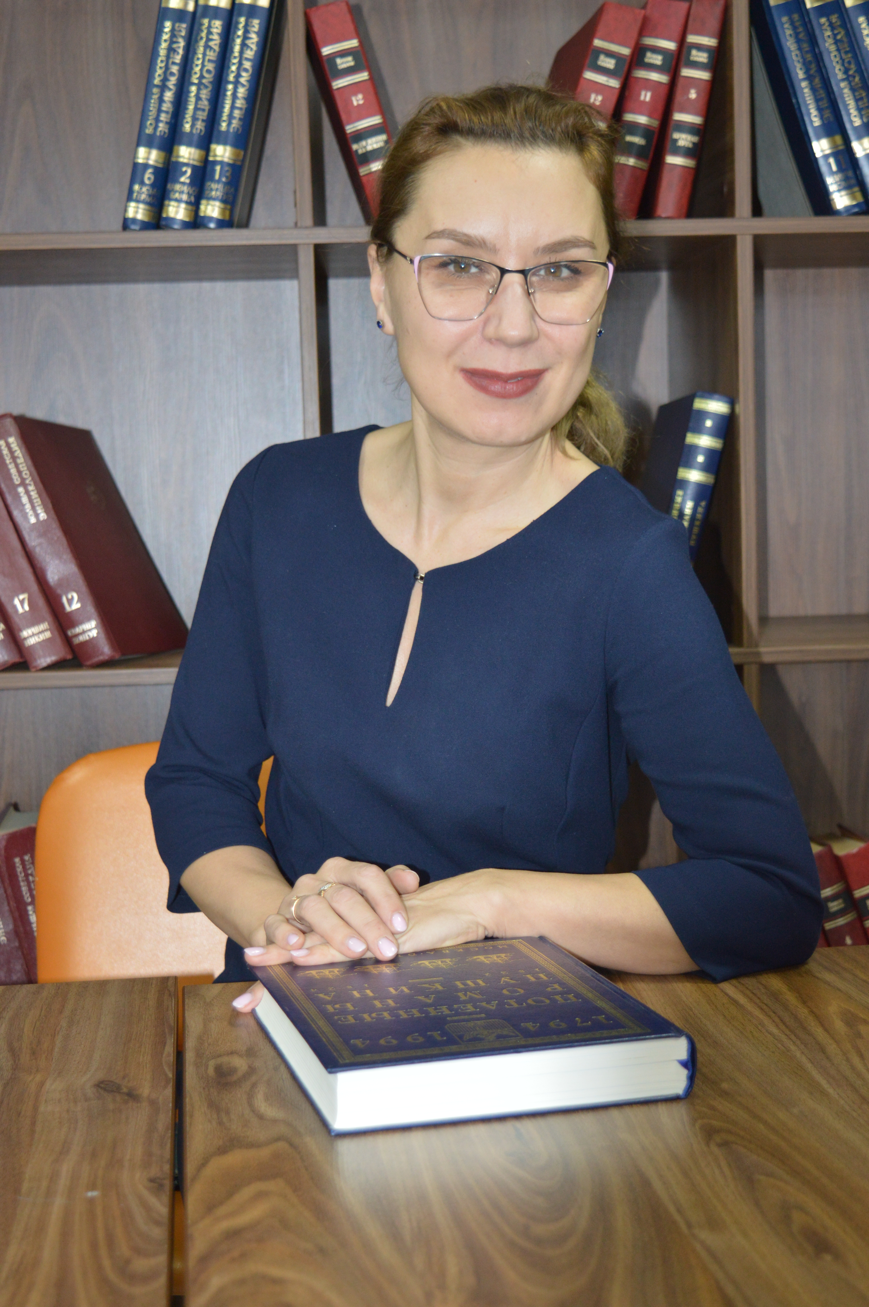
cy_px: 654
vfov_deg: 36.9
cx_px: 434
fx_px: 1959
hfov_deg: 25.0
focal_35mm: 54
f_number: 4.8
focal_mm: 36
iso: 800
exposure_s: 1/60
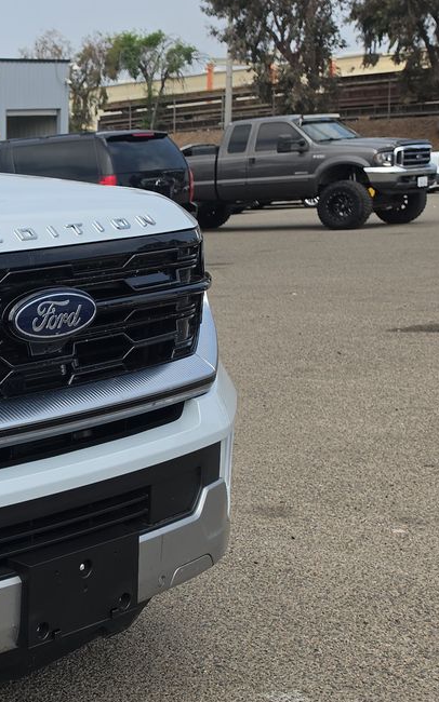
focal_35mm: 60
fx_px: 1149
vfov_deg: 33.9
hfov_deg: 18.1
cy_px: 423
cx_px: -302
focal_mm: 6.5
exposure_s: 1/746
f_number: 1.4
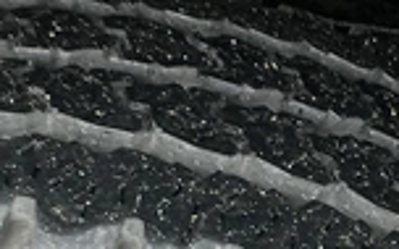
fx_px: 848
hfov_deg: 26.5
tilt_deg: -55.3
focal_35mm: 78
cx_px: 218
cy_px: 309
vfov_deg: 16.0
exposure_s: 1/122
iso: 64
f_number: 1.8
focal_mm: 3
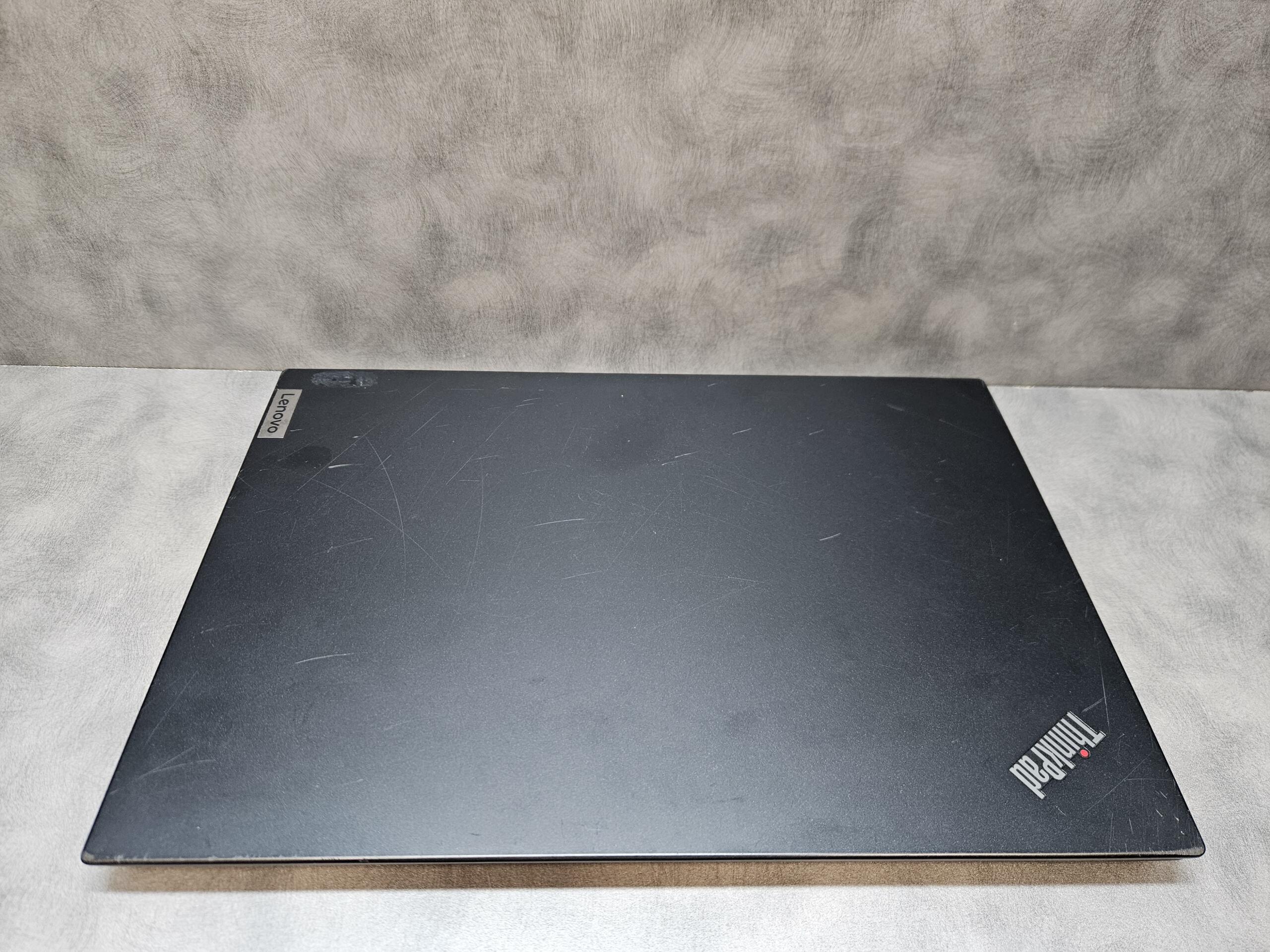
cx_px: 635
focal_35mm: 23
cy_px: 476
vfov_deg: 58.9
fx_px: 844
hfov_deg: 73.9
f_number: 1.8
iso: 320
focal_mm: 5.4
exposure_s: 1/100
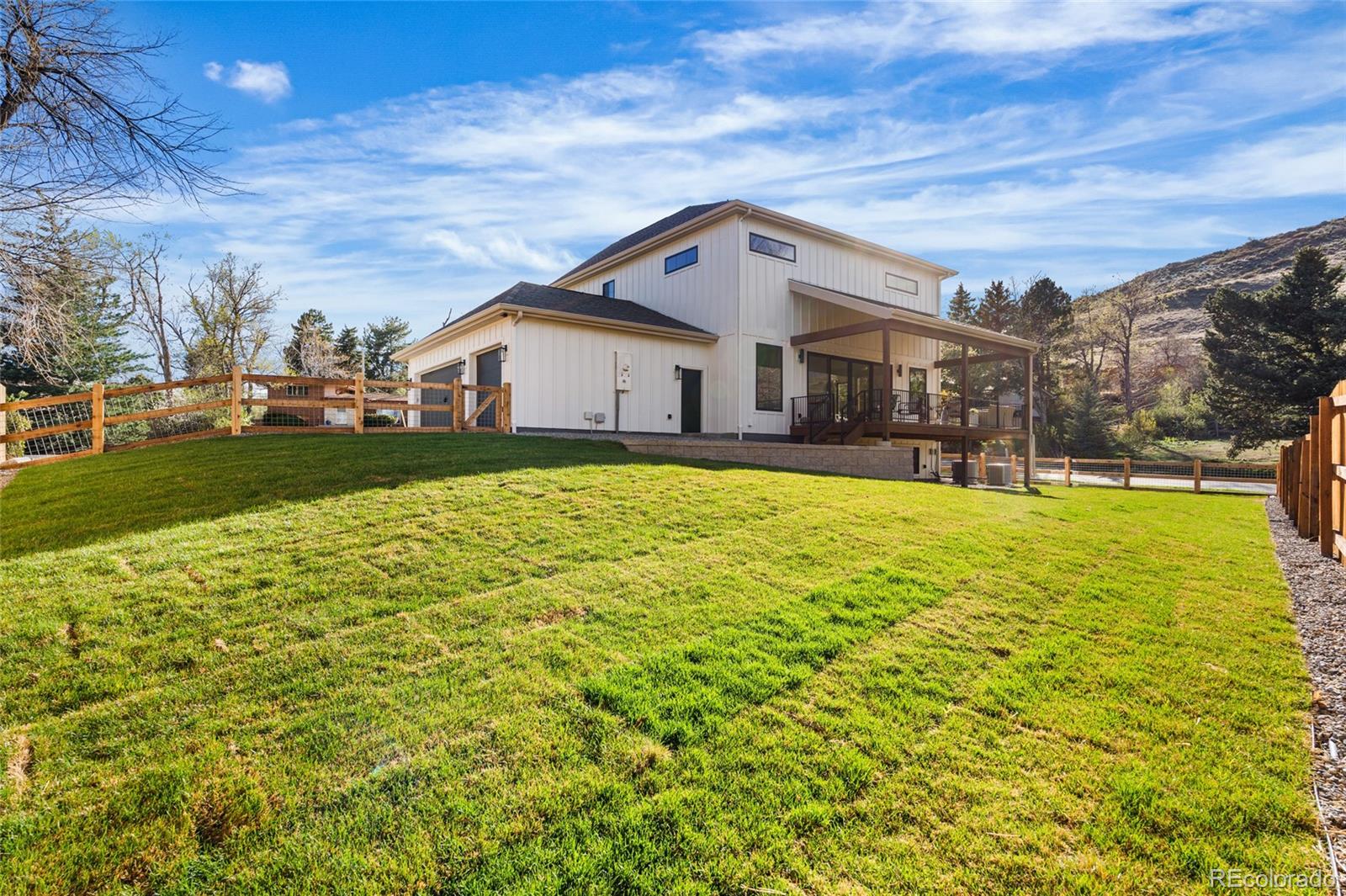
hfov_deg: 91.6
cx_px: 673
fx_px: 654
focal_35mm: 18
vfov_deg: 68.8
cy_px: 448
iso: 200
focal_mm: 17.5
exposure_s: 1/125
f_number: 8
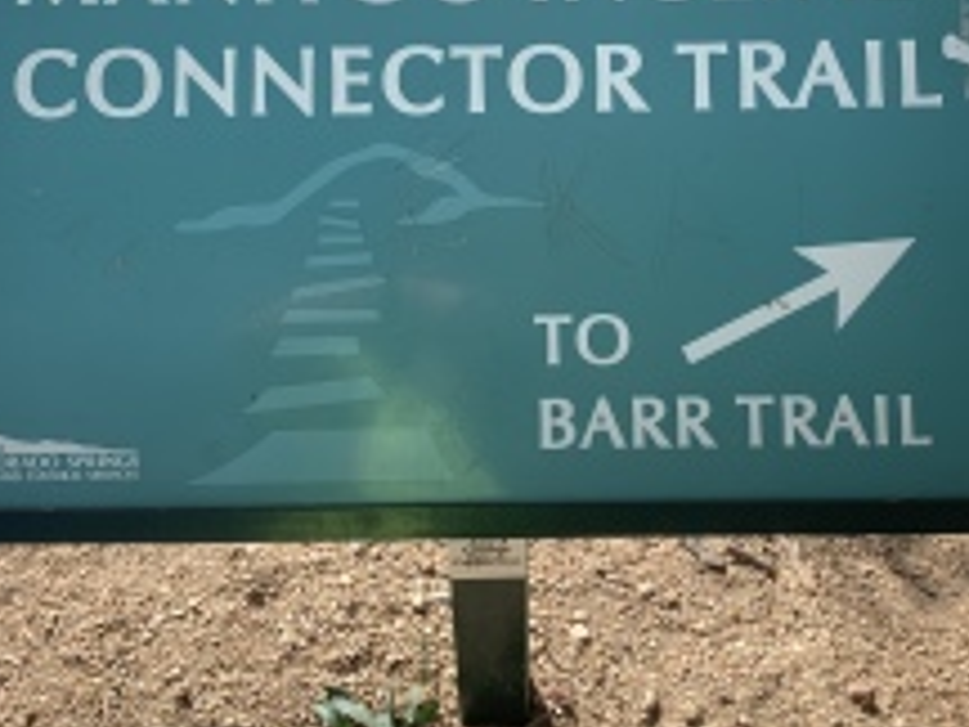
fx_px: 1232
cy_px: 224
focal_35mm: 44
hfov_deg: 42.9
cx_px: 534
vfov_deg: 32.5
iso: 25
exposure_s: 1/808
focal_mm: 4.25
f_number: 1.8
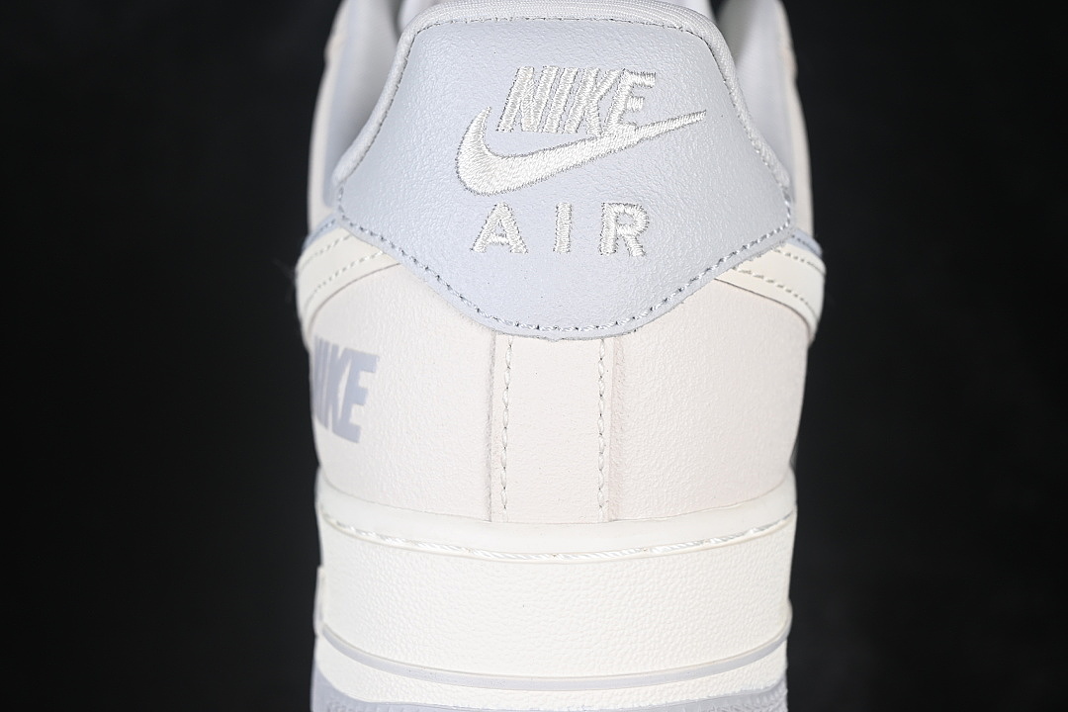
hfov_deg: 27.0
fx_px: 2225
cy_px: 356
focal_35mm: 75
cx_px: 534
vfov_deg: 18.2
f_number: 7.1
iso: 160
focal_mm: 50
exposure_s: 1/80
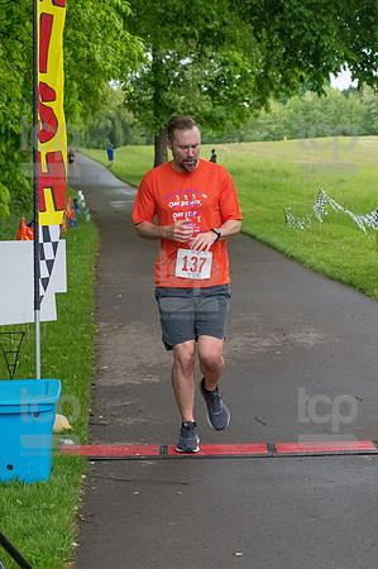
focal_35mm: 105
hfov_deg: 13.0
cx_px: 189
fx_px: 1657
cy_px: 284
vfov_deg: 19.5
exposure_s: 1/1250
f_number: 5.6
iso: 6400
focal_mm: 70
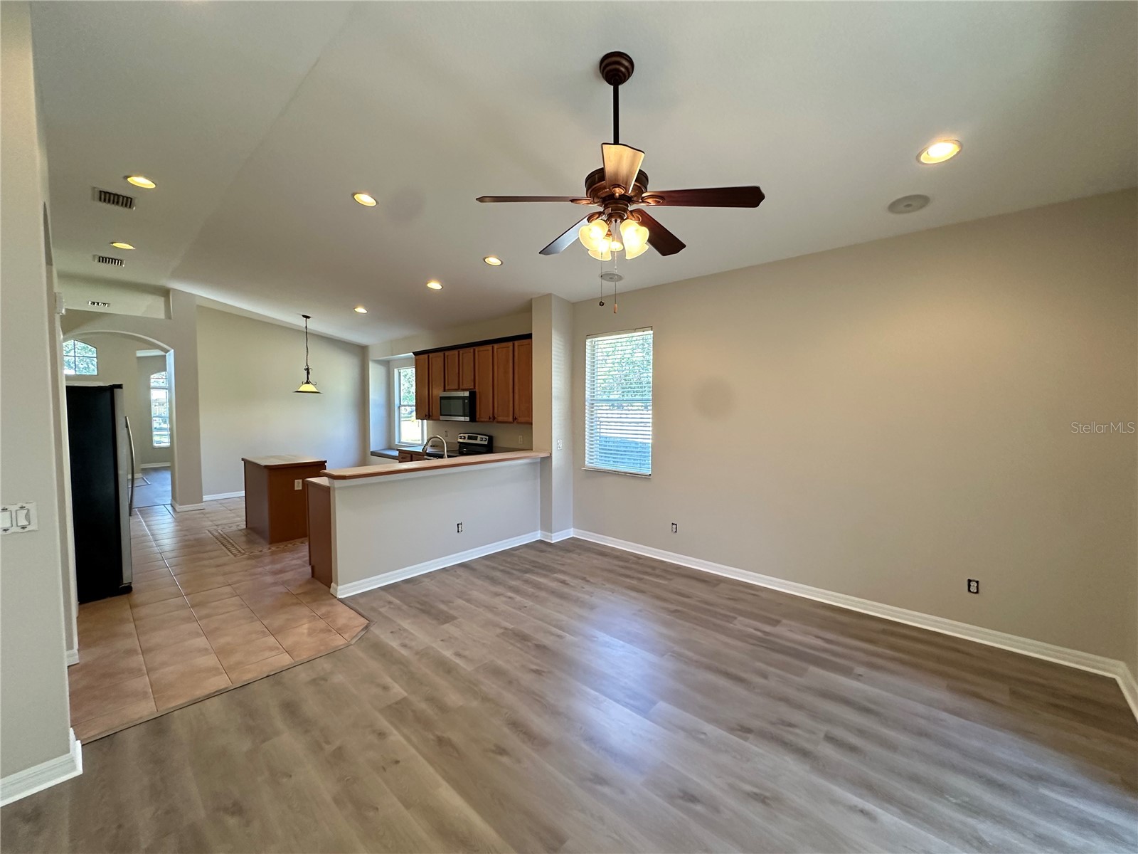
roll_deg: -0.1
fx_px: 460
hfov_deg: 102.1
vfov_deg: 85.7
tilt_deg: -2.3
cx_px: 569
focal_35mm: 14
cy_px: 427
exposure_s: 1/120
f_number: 2.2
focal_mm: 2.22
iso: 250
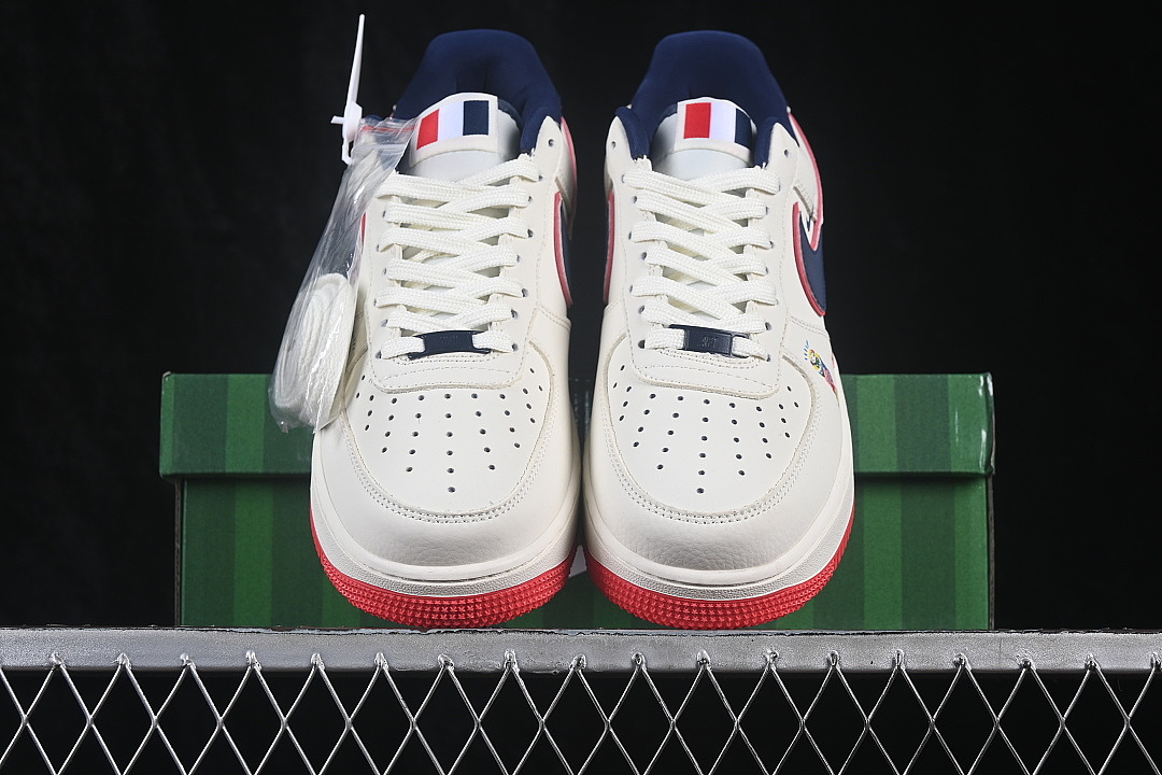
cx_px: 581
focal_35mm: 75
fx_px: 2421
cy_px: 388
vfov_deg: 18.2
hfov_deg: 27.0
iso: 160
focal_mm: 50
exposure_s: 1/80
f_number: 8
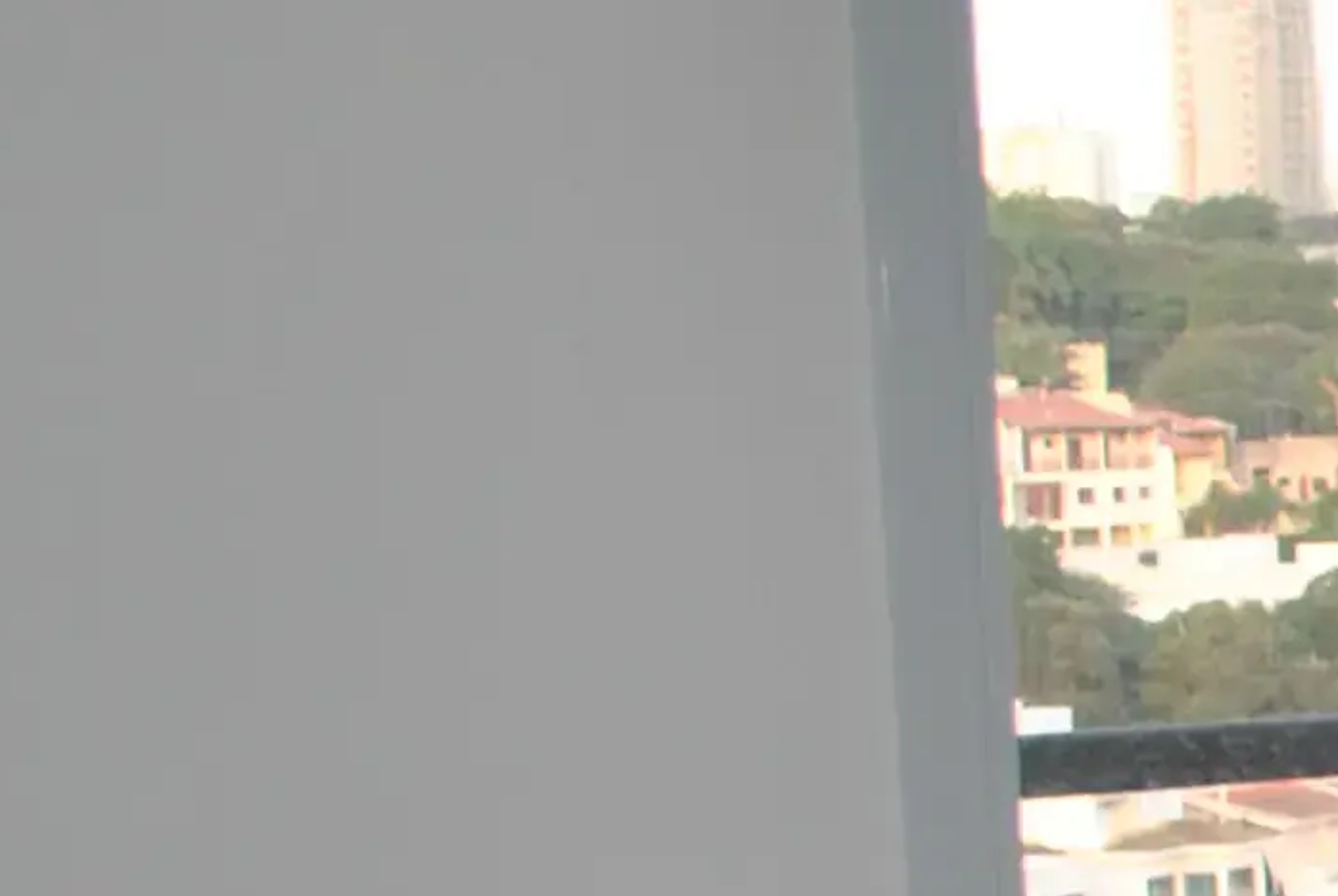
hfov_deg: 11.2
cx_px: 3327
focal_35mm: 150
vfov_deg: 9.0
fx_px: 5583
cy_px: 1347
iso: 200
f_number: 3.5
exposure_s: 1/60
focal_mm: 18
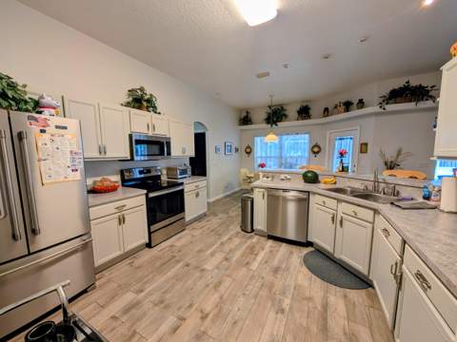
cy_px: 171
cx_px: 228
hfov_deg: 110.5
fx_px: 158
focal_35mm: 12
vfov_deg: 94.5
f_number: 1.7
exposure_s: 1/40
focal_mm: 2.02
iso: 49
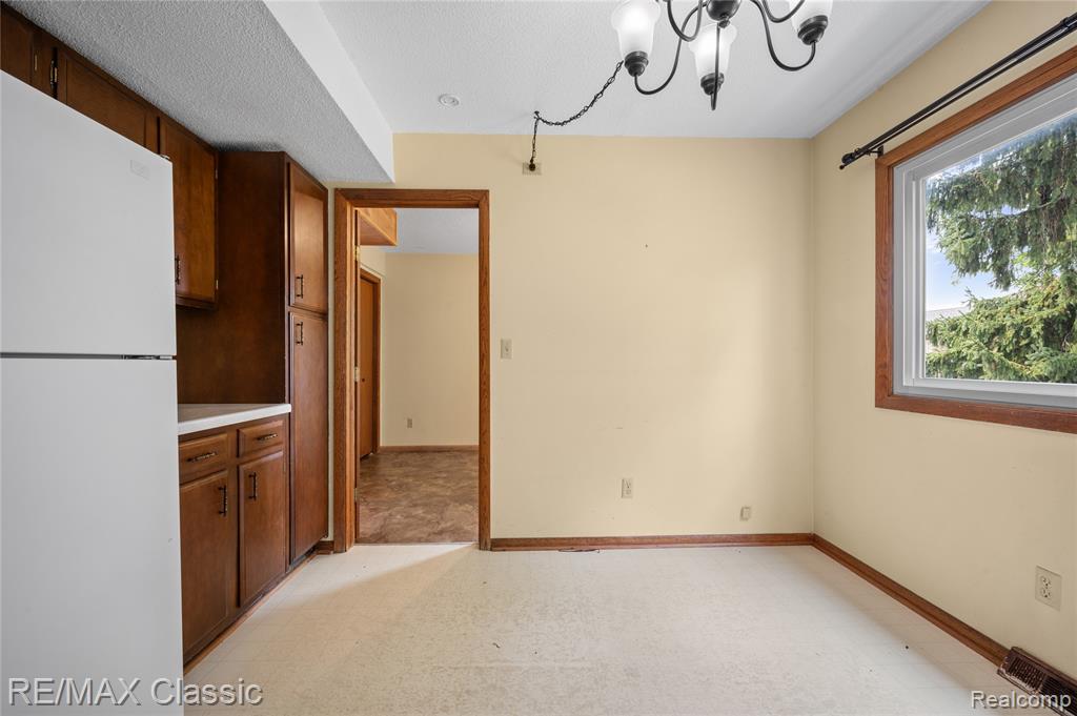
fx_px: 418
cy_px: 358
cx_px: 538
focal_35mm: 14
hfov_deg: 104.3
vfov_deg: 81.1
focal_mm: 14
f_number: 11
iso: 100
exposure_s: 1/1.67
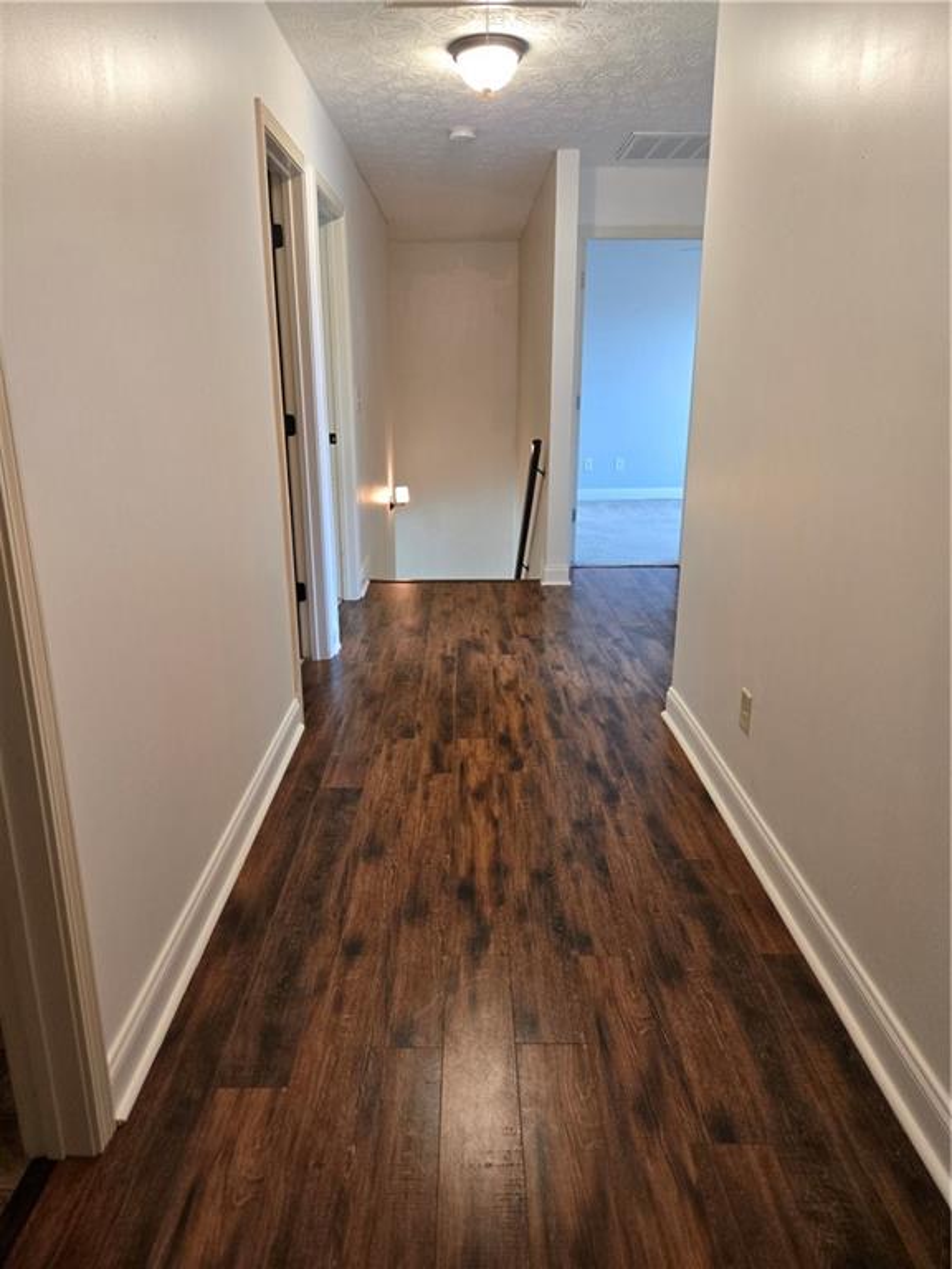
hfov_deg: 58.9
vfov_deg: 73.9
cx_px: 476
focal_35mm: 23
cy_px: 634
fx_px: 843
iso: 250
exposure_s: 1/120
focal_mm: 5.4
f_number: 1.8
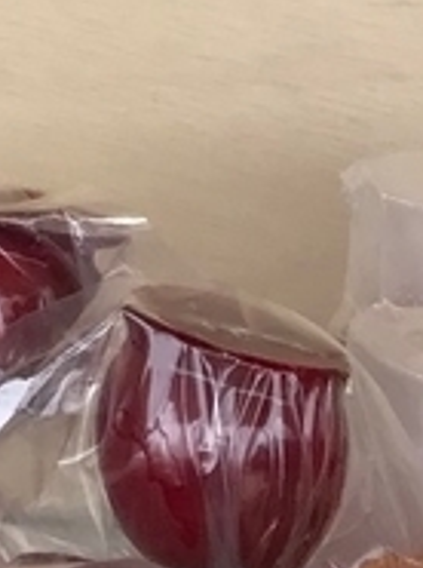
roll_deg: -1.6
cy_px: -854
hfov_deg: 7.7
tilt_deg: -4.6
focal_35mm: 182
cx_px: -457
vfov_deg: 9.5
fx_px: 2976
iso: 20
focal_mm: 3.99
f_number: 1.8
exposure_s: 1/553
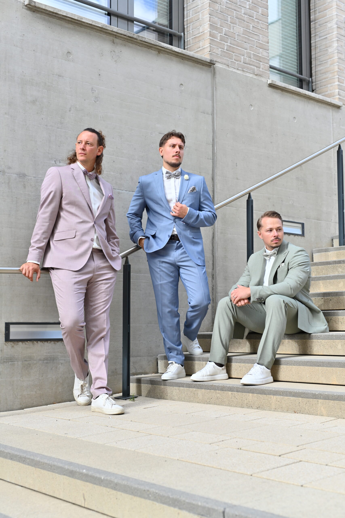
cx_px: 172
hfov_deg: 27.0
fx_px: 719
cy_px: 259
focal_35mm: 50
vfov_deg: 39.6
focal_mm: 50
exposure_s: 1/1000
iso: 500
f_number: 5
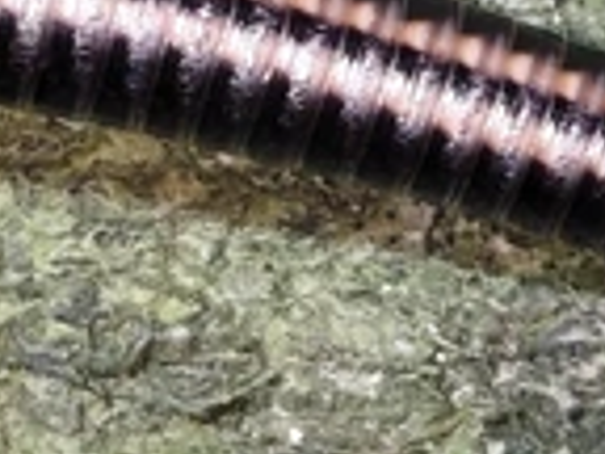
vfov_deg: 3.6
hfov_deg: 4.8
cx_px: 101
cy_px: 252
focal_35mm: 409
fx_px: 7148
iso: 250
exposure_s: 1/50
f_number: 1.65
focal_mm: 6.19
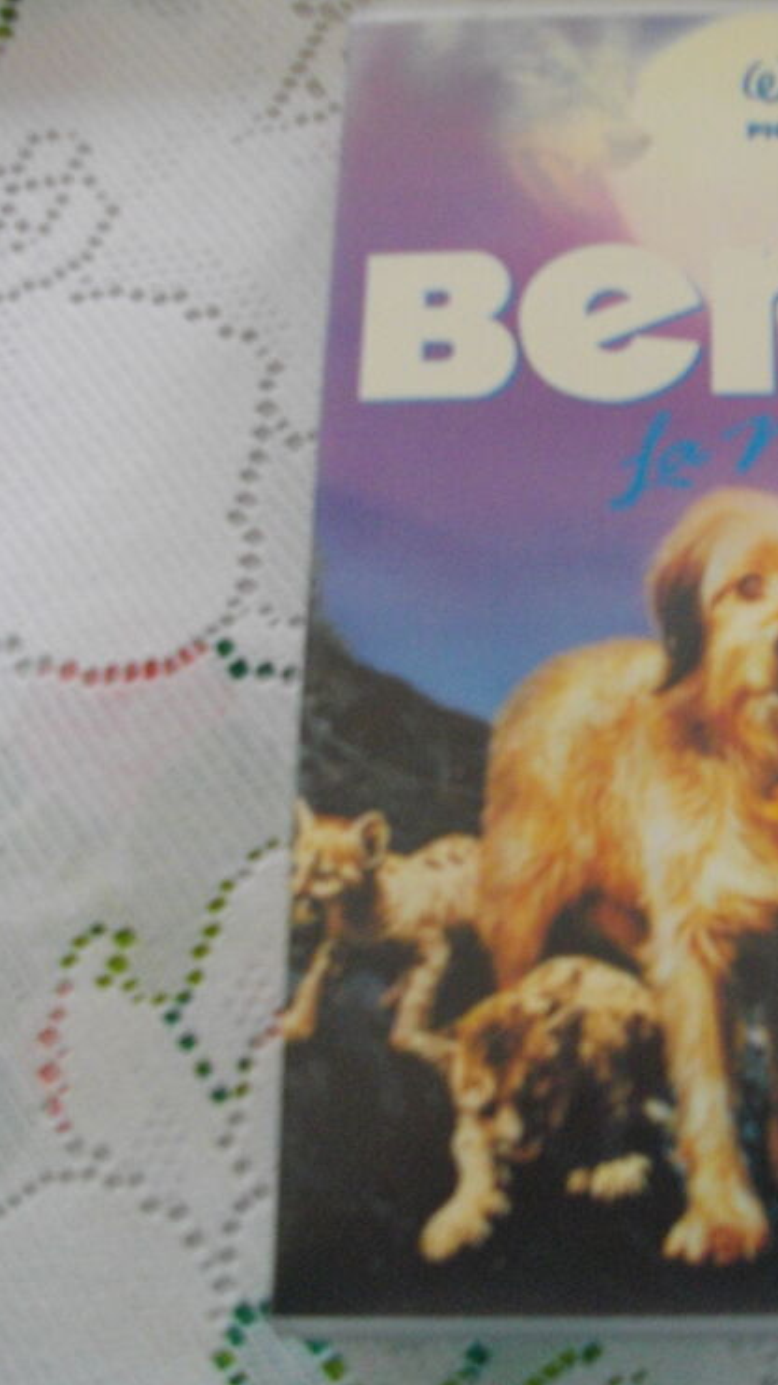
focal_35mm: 47
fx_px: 1725
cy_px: 698
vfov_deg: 43.7
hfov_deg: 24.5
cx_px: 739
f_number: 2.9
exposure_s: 1/50
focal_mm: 5.7
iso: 248
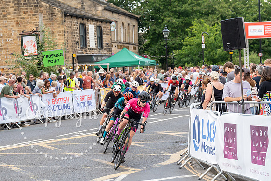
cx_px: 136
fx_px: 715
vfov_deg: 14.4
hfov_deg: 21.5
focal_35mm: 95
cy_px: 90
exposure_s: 1/800
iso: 800
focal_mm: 95
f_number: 4
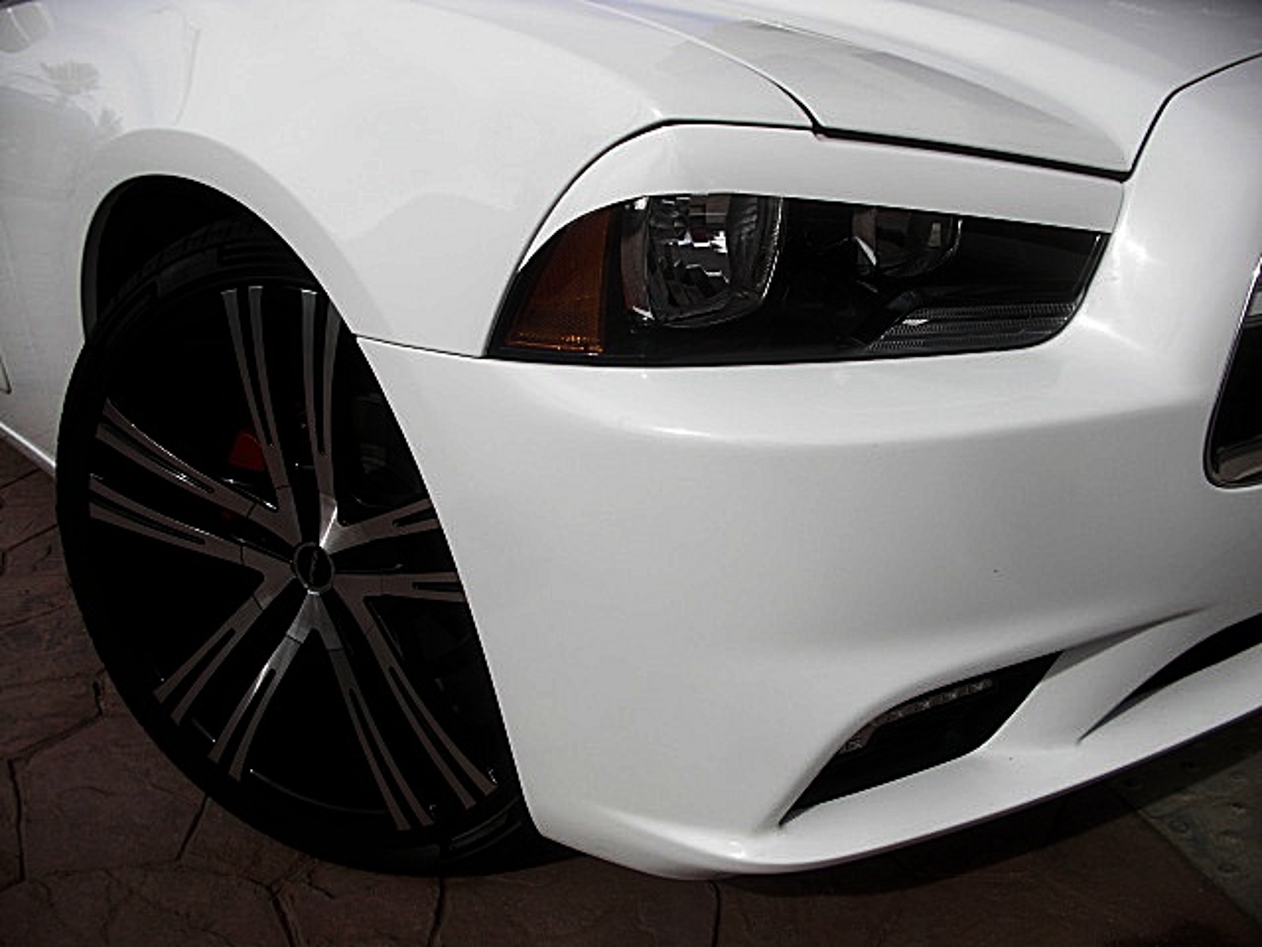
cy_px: 474
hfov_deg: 51.4
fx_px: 1312
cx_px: 631
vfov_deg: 39.7
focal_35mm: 36
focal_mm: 6.3
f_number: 7.9
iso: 50
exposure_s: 1/160
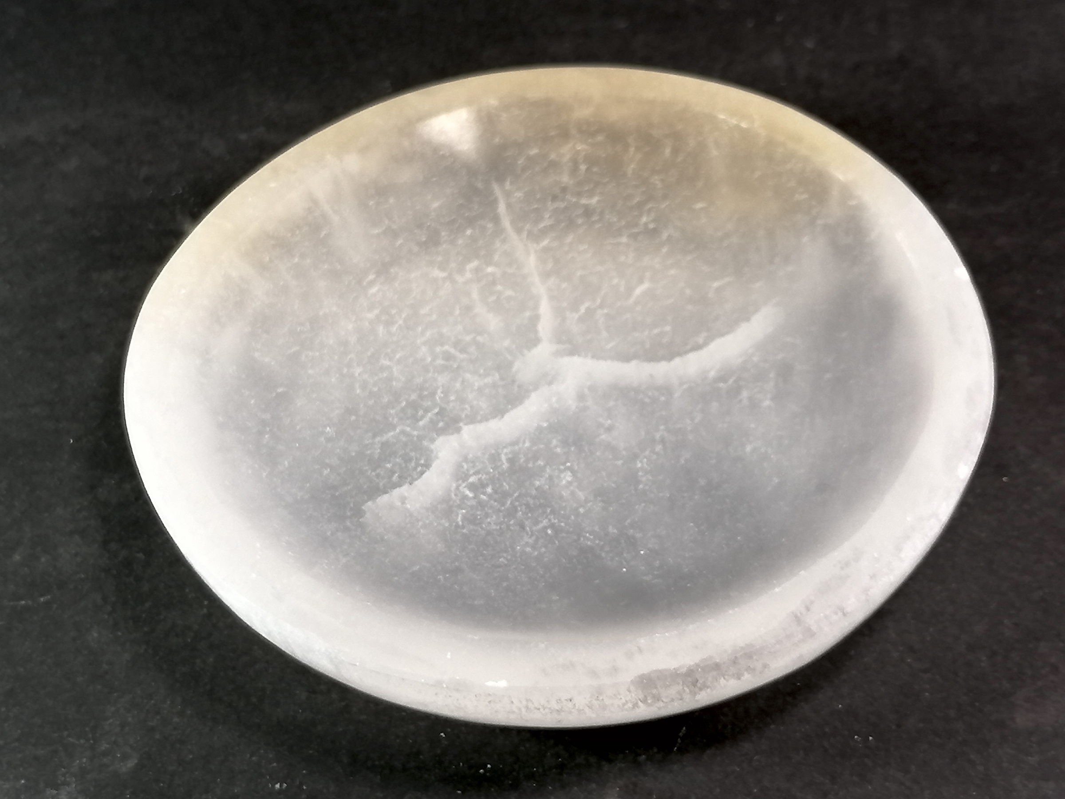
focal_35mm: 68
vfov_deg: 21.6
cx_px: 532
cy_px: 400
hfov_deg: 28.6
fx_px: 2092
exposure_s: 1/120
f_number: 1.8
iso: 100
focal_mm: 4.75
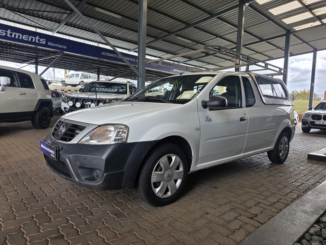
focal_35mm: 23
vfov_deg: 58.9
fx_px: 217
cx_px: 163
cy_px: 122
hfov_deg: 73.9
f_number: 1.7
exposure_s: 1/180
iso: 40
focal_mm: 6.25
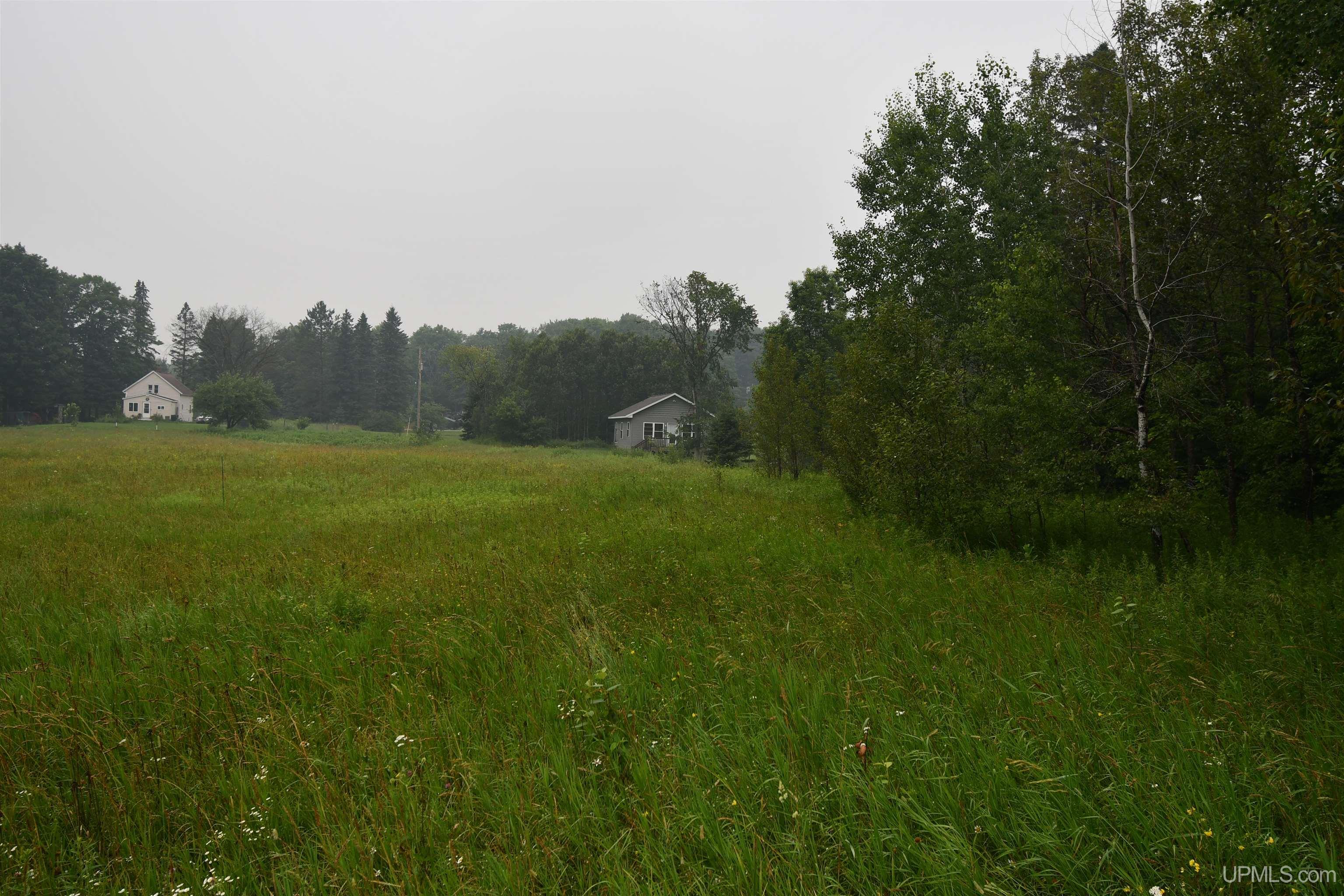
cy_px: 448
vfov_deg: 43.6
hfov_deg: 61.9
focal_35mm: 30
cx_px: 672
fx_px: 1120
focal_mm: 20
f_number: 7.1
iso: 100
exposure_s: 1/250
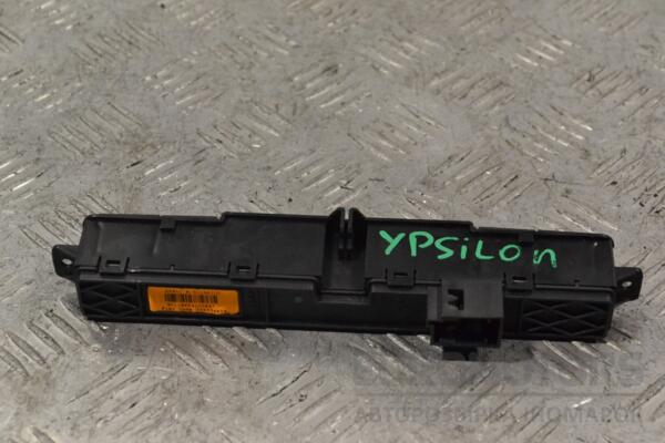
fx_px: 1385
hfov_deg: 27.0
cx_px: 332
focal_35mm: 75
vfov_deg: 18.2
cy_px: 222
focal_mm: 50
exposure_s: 1/320
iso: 3200
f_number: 9
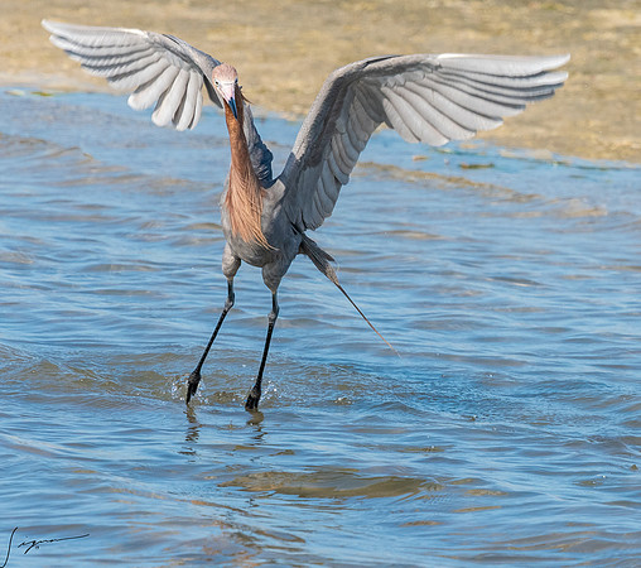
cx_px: 571
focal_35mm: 1009
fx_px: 19963
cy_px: 380
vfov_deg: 1.6
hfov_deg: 1.8
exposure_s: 1/1600
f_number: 8
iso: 500
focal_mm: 420
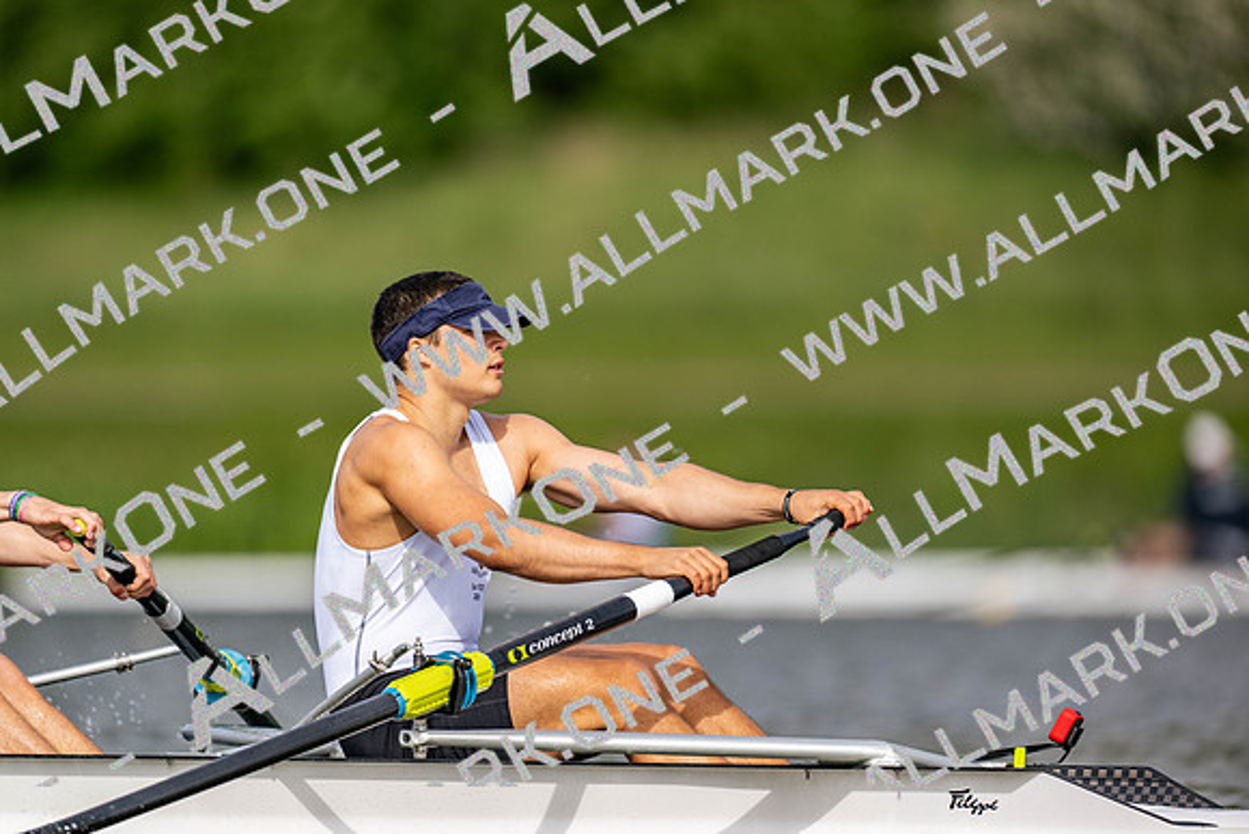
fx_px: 20821
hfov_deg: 3.4
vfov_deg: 2.3
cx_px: 624
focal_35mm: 600
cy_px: 417
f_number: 4
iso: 280
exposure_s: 1/2500
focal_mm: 600
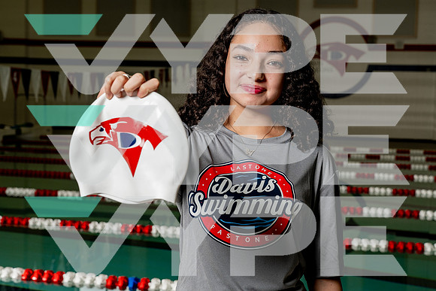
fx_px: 777
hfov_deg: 31.3
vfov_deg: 21.2
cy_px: 146
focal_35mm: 64
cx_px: 218
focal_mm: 60
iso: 320
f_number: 7.1
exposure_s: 1/250
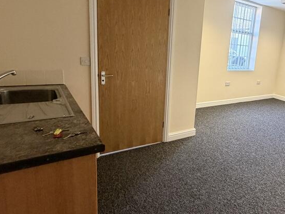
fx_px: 214
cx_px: 205
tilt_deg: -11.7
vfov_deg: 52.9
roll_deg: -6.5
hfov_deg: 64.2
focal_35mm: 26
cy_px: 91
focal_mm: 2.22
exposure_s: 1/50
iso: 250
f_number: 2.2
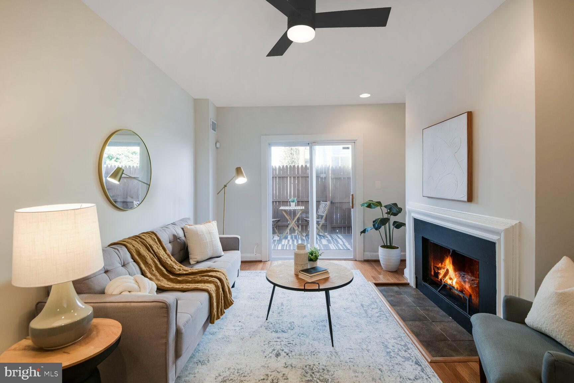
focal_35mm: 16
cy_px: 192
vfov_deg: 73.7
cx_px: 287
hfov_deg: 96.7
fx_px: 255
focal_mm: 16
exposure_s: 1/10
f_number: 8
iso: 200
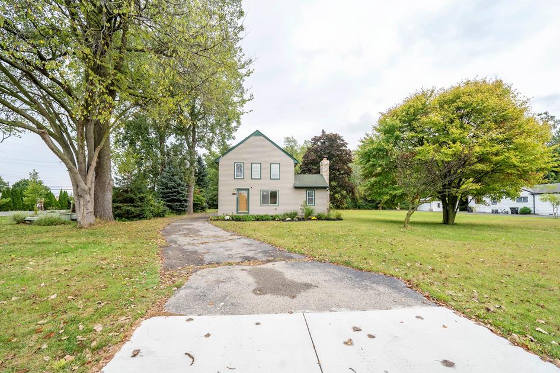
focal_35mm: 13
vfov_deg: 85.3
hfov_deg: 108.3
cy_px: 200
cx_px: 271
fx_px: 202
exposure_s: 1/125
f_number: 6.3
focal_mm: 12
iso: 100
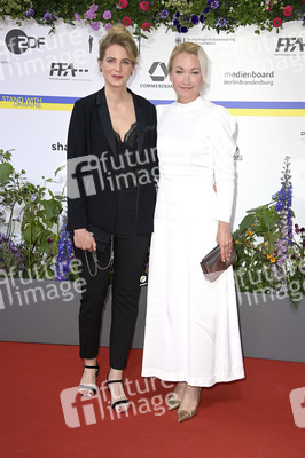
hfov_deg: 21.9
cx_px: 152
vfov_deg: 32.4
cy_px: 229
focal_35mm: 62
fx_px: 789
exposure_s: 1/250
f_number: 5.6
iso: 640
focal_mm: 62
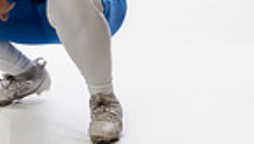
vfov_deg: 5.7
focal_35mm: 208
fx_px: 1403
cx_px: 5
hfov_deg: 10.3
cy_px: -191
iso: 640
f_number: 5.6
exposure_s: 1/250
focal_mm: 64
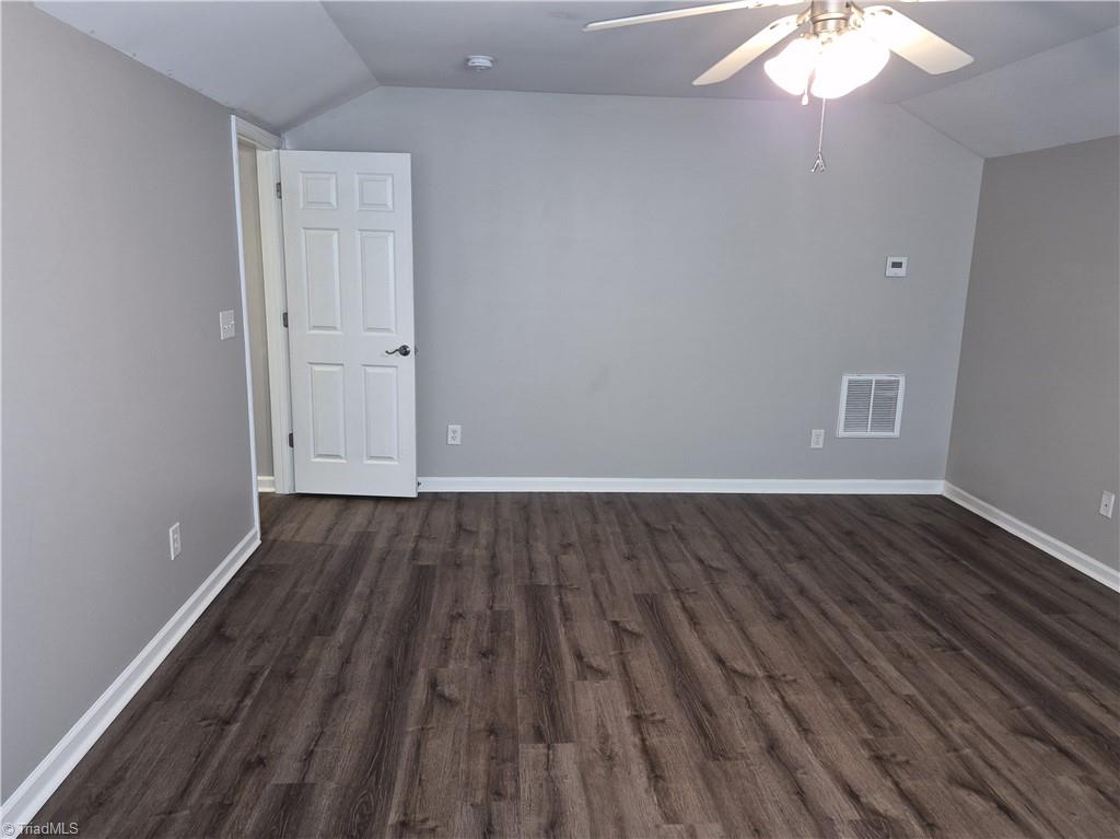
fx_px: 744
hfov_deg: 74.0
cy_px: 420
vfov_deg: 58.8
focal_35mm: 23
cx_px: 560
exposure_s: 1/15
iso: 125
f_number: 1.8
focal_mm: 5.4
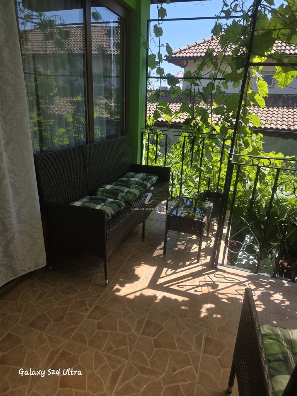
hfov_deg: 58.9
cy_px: 198
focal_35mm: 23
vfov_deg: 73.9
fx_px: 263
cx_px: 148
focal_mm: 6.3
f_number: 1.7
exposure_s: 1/365
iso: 12
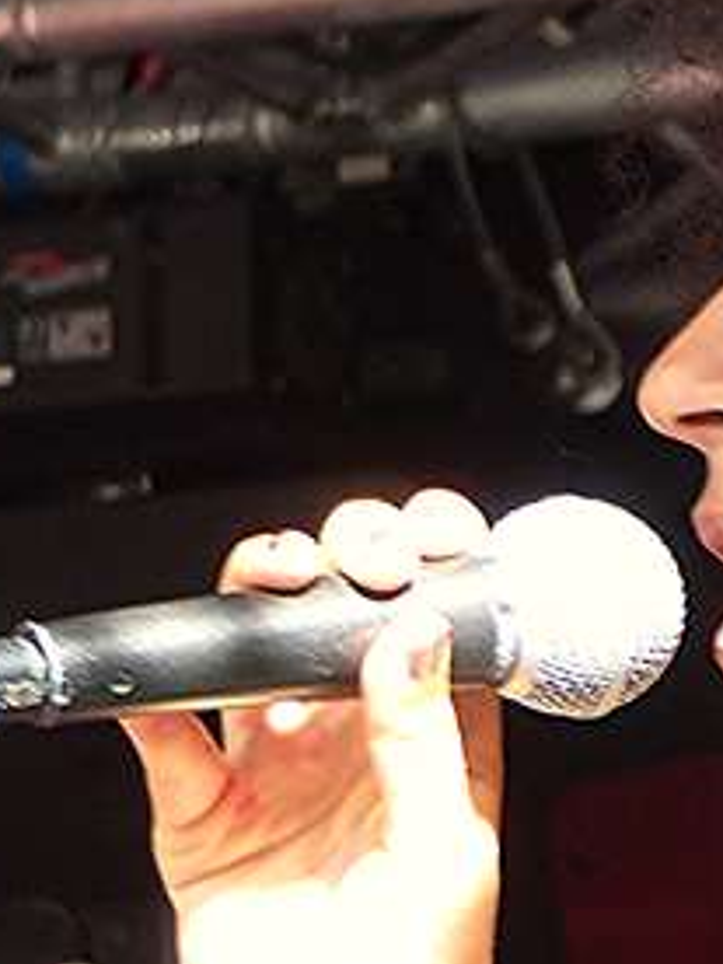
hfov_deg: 3.1
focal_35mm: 482
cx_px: 870
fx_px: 13423
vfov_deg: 4.1
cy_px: 1202
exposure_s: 1/160
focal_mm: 23.9
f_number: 2.8
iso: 160
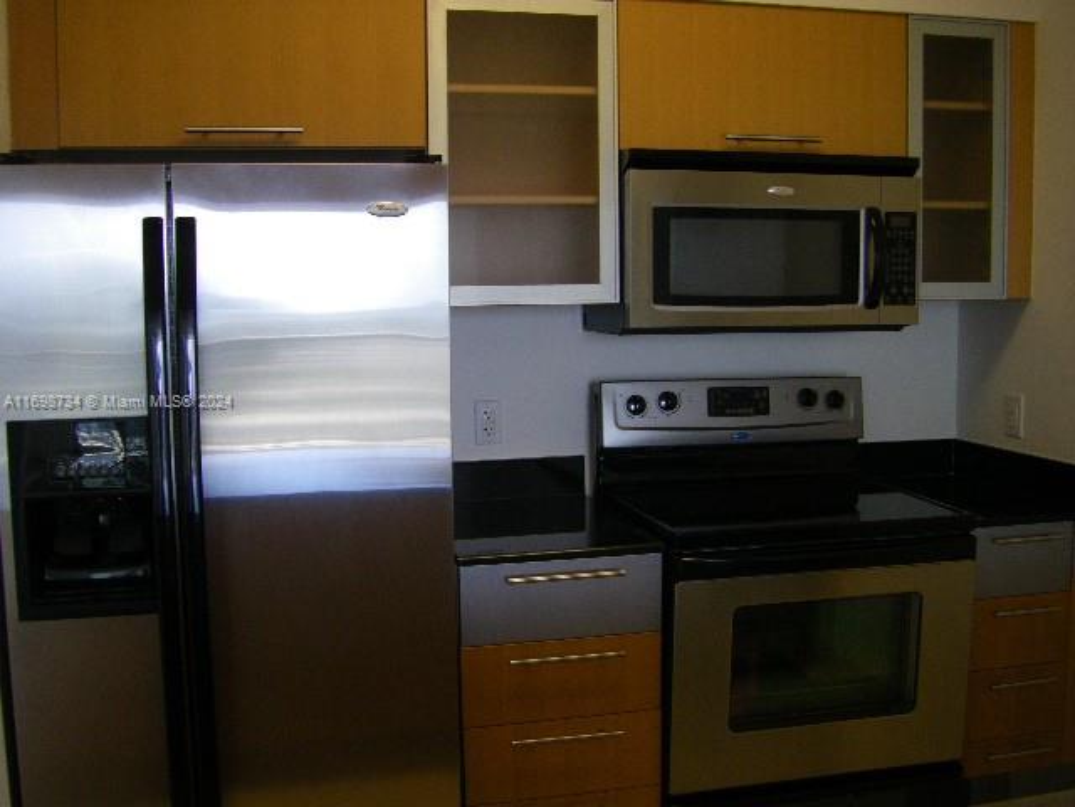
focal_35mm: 38
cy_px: 404
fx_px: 1180
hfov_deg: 49.0
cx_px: 538
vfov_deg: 37.7
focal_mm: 6.3
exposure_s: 1/50
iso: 200
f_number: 3.5
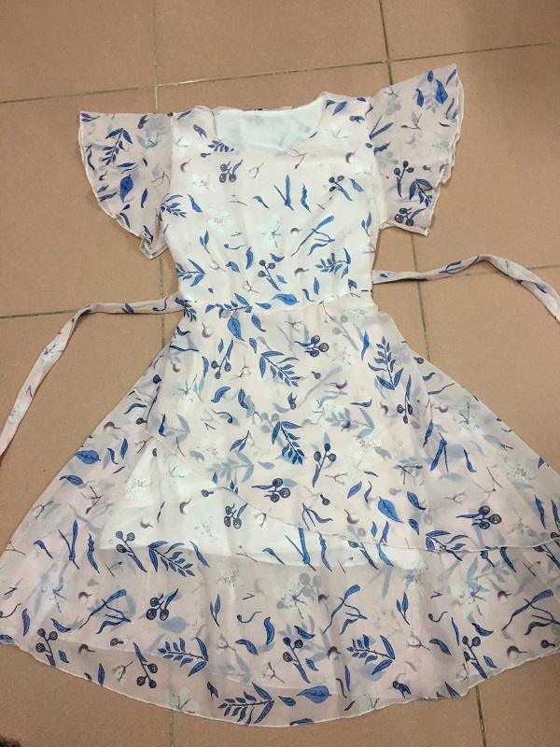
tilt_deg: -76.1
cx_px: 280
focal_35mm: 29
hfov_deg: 48.2
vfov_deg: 61.7
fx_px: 626
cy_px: 374
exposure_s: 1/33
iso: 125
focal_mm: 4.15
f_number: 2.2
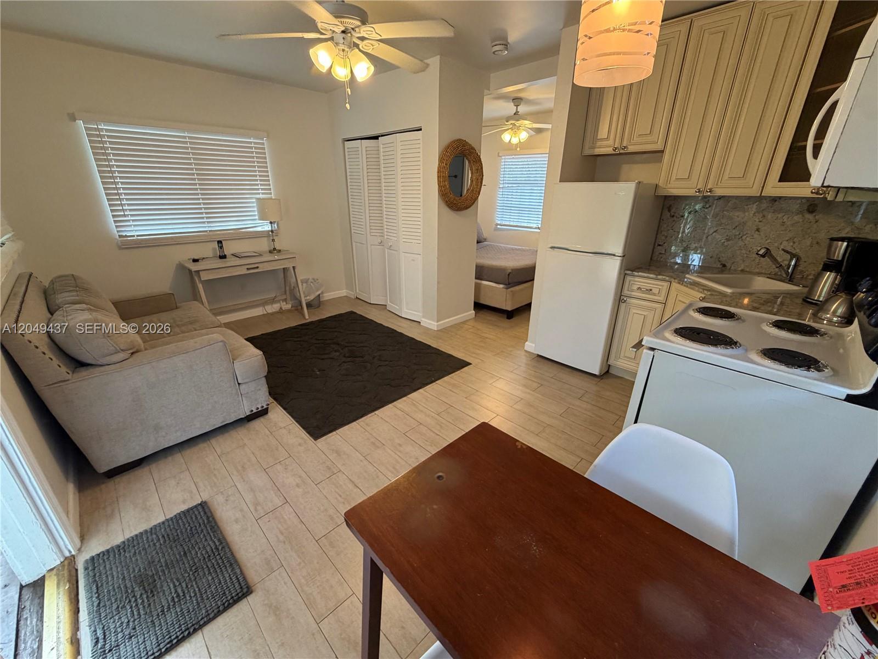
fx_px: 355
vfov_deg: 85.7
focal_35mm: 14
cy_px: 330
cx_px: 439
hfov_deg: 102.1
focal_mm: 2.22
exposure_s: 1/60
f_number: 2.2
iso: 200
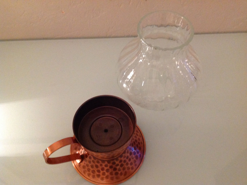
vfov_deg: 40.6
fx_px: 249
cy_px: 92
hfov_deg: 52.7
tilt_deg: -57.1
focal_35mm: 35
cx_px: 124
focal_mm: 4.28
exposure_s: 1/17
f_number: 2.4
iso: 500
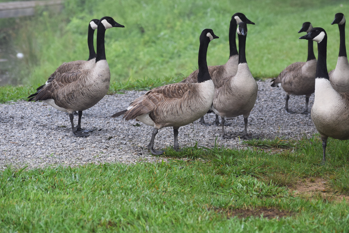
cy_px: 100
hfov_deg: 9.2
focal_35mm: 224
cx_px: 188
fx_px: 2171
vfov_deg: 6.1
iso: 400
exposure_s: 1/500
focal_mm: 120
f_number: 5.6
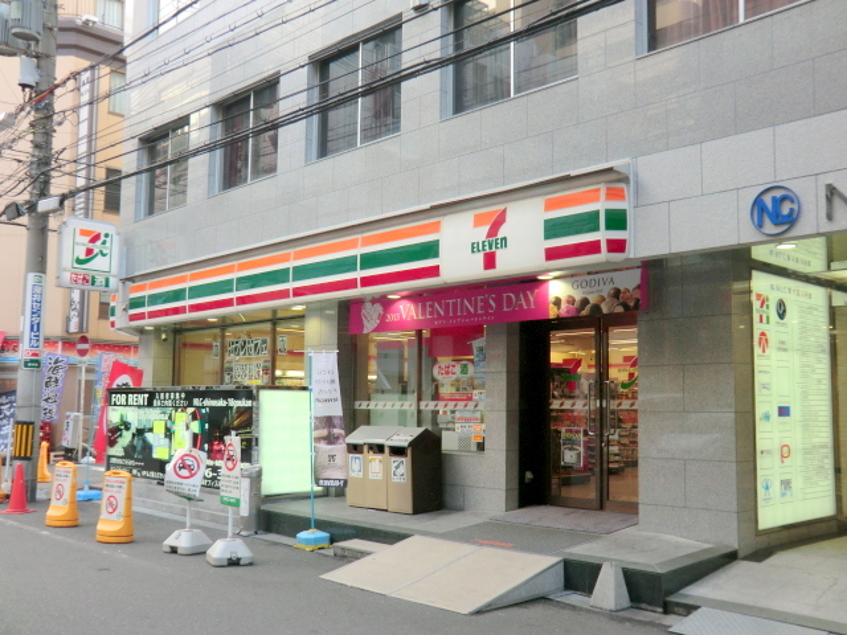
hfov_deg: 54.0
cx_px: 424
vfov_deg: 41.8
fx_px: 832
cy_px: 318
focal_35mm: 34
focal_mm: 6.1
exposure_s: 1/60
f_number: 3.6
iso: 80
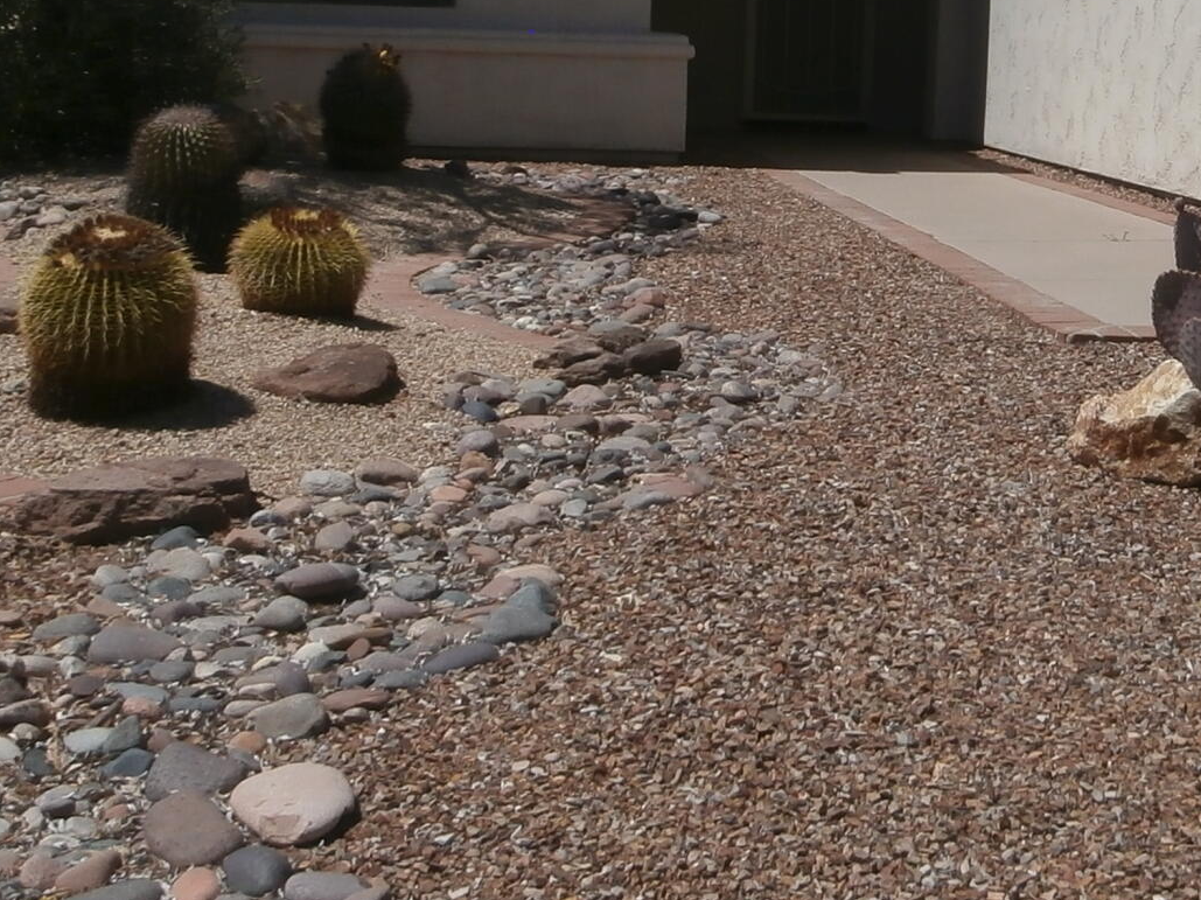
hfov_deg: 27.1
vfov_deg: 20.2
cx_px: 1019
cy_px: -30
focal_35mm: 70
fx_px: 2428
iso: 100
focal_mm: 4.2
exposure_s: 1/400
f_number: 7.9
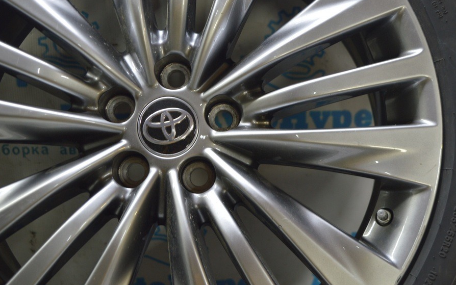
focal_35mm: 56
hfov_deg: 36.3
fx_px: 696
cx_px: 241
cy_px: 128
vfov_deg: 23.1
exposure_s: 1/20
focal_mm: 32
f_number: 5.6
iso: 400
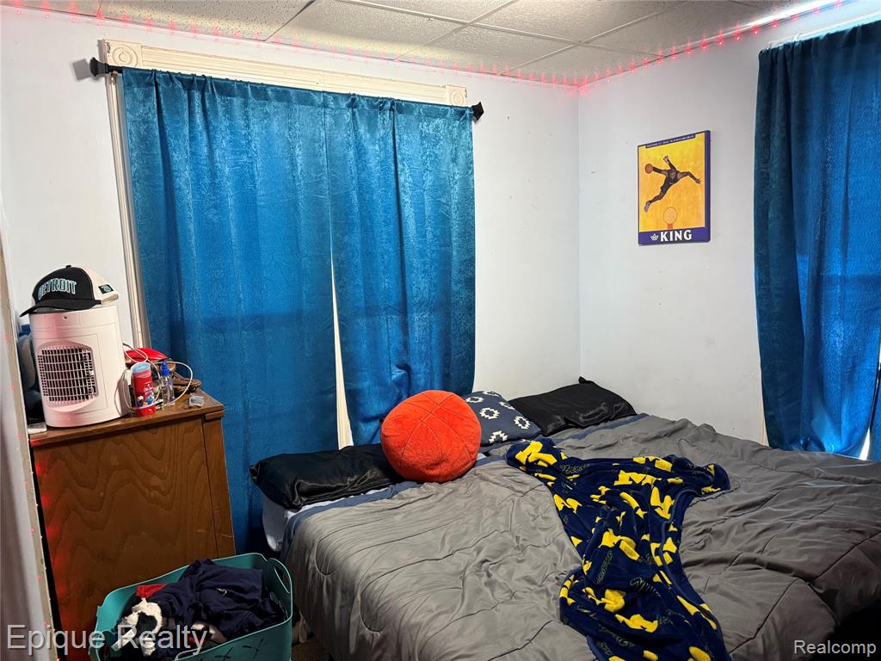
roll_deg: +2.8
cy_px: 330
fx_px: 611
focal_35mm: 24
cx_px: 440
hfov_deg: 71.6
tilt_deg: -5.9
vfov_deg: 56.8
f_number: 1.78
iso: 500
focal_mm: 6.76
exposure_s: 1/60
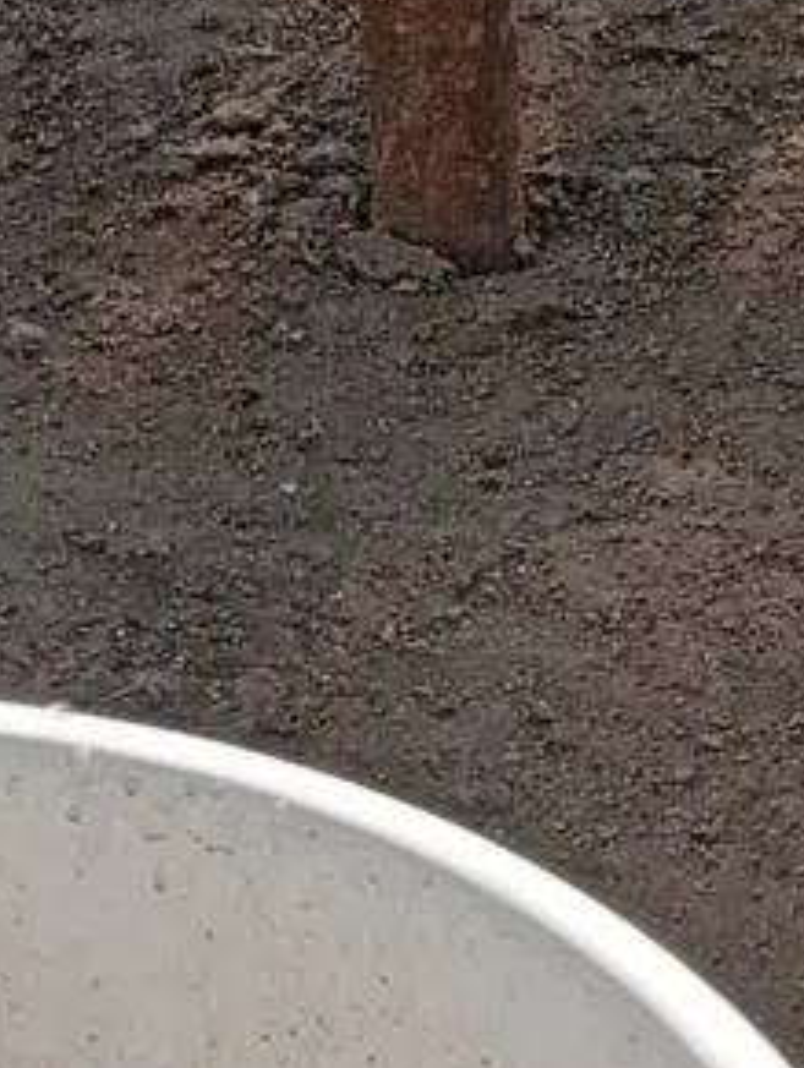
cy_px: -1083
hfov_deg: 9.3
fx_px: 4913
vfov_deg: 11.2
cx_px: 921
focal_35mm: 159
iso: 50
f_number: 1.8
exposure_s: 1/230
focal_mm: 3.98
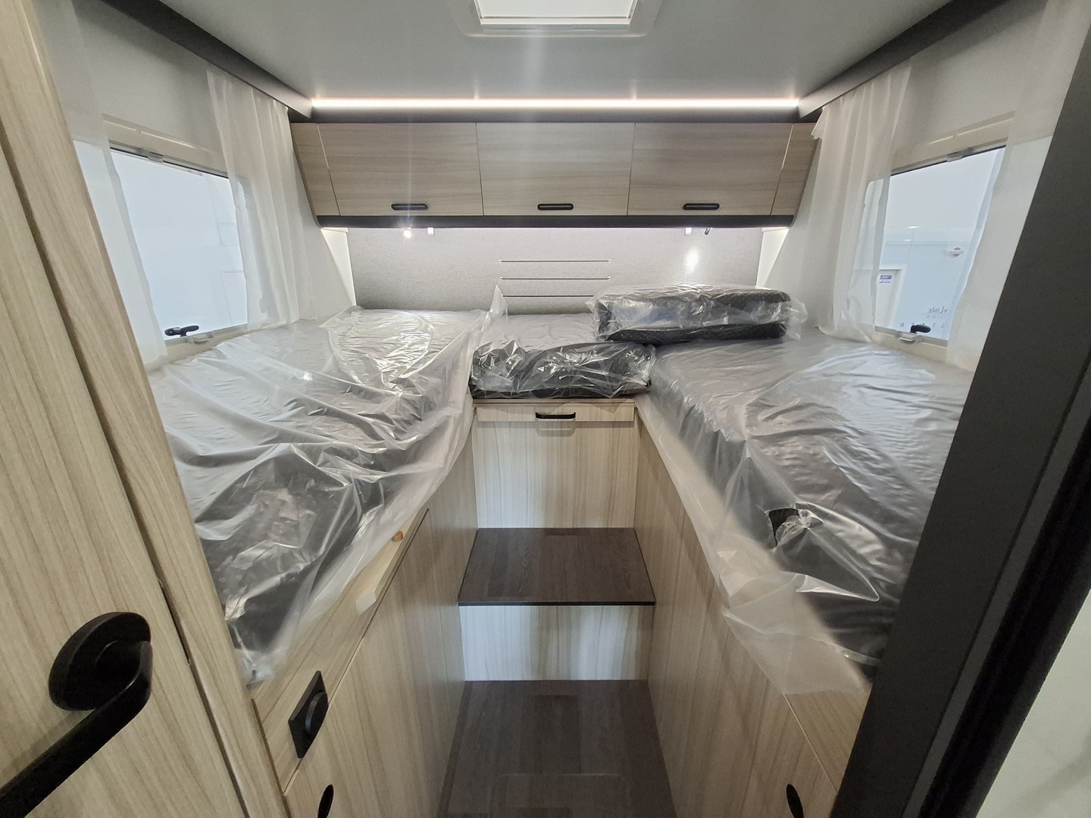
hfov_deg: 106.2
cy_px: 409
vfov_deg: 89.9
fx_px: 410
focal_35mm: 13
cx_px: 546
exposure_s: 1/20
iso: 500
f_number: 2.2
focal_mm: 1.74
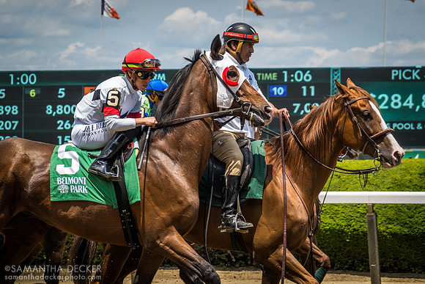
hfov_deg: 10.3
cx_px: 212
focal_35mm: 200
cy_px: 142
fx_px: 2362
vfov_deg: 6.9
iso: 100
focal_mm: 71.99
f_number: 4.5
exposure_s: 1/500
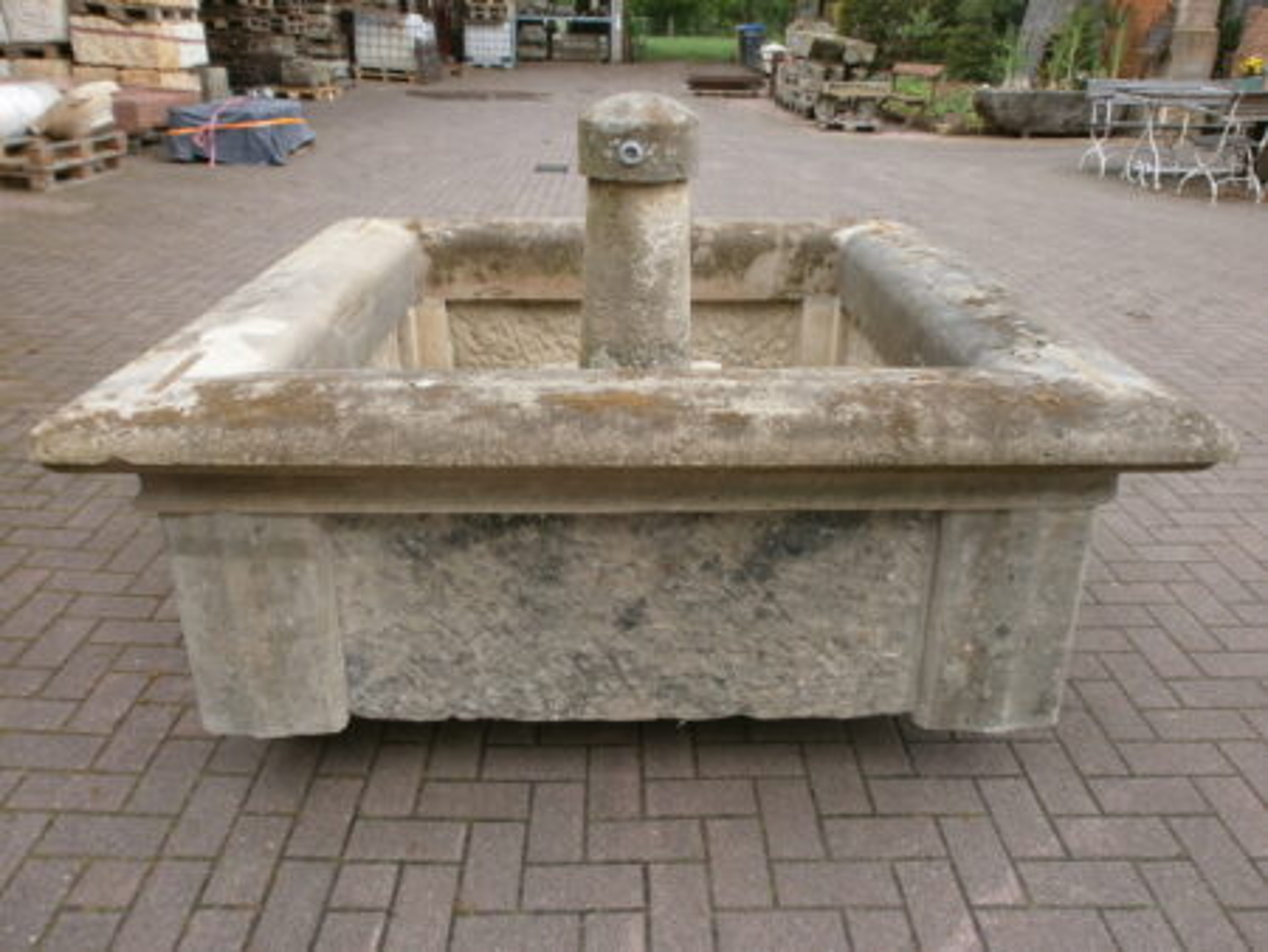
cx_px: 634
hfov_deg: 65.3
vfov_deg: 51.4
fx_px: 990
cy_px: 476
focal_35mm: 27
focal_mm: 4.8
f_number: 2.9
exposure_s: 1/250
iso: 100
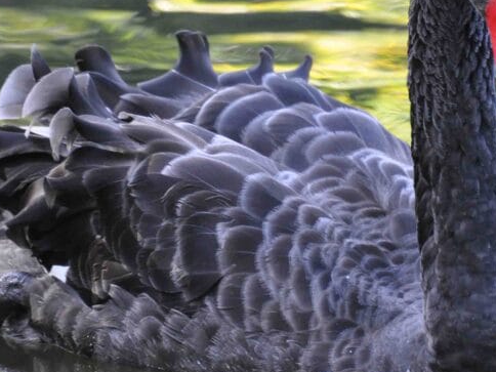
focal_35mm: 854
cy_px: 146
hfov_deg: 2.3
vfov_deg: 1.7
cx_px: 328
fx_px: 12237
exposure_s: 1/320
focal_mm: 280
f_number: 5.6
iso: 1600
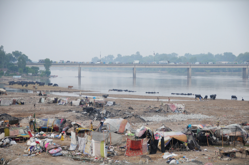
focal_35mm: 120
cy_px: 82
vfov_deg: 11.4
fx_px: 829
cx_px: 124
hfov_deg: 17.1
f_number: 5.6
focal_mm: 80
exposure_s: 1/1000
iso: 250
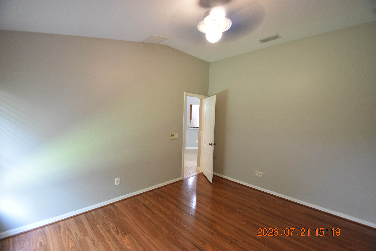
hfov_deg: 100.4
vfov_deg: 77.3
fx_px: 157
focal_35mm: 15
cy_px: 126
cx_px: 188
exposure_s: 1/15
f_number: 3.5
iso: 800
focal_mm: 10
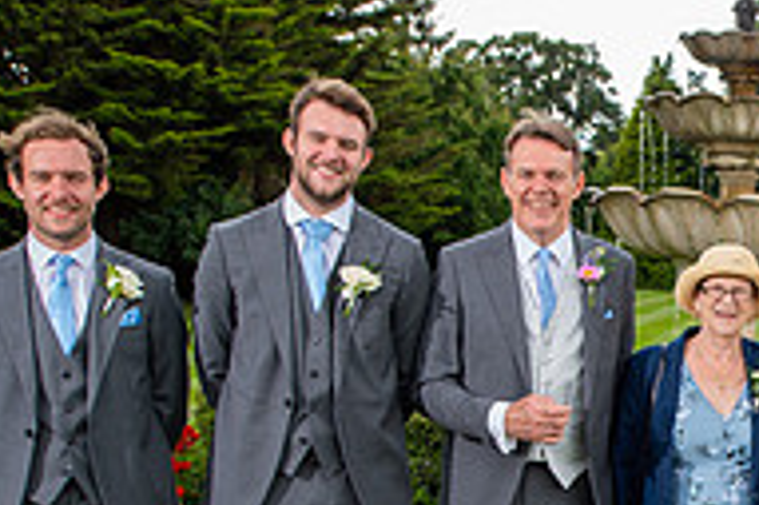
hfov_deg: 25.5
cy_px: 481
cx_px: 858
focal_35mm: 73
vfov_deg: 18.3
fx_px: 1538
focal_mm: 24
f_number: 4.5
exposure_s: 1/125
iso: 100
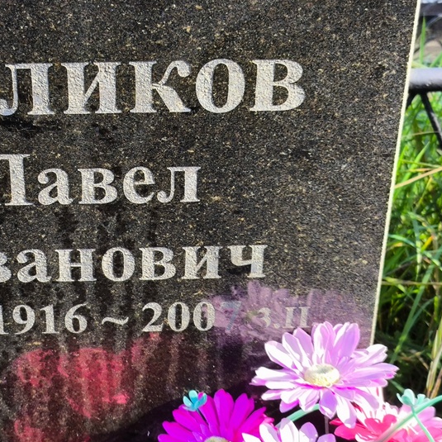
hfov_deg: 25.8
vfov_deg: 26.1
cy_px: 235
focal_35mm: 66
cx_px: 119
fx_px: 953
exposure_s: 1/235
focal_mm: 4.71
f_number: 1.7
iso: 50
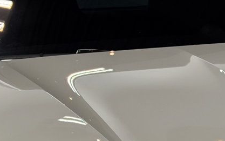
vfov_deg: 10.3
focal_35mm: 125
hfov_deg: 16.7
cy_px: 185
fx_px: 767
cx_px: 98
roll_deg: +3.0
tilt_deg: -12.4
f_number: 1.78
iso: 80
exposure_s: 1/450
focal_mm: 6.76
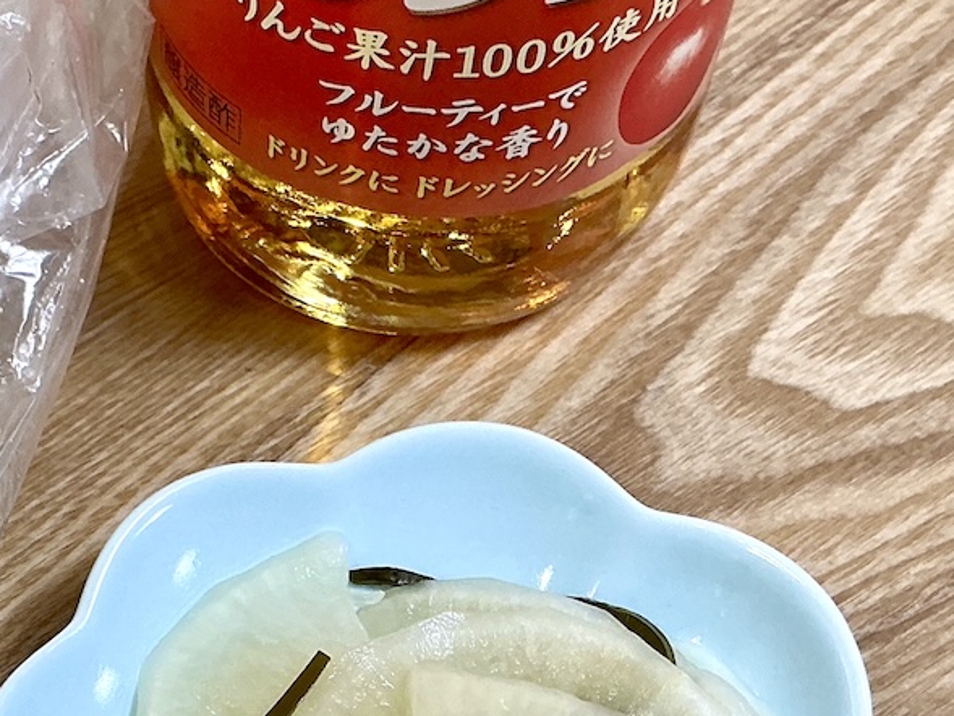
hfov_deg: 32.9
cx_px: 206
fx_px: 1571
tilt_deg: -60.3
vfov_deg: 24.8
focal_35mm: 57
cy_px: 667
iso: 50
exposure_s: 1/60
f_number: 1.8
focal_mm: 3
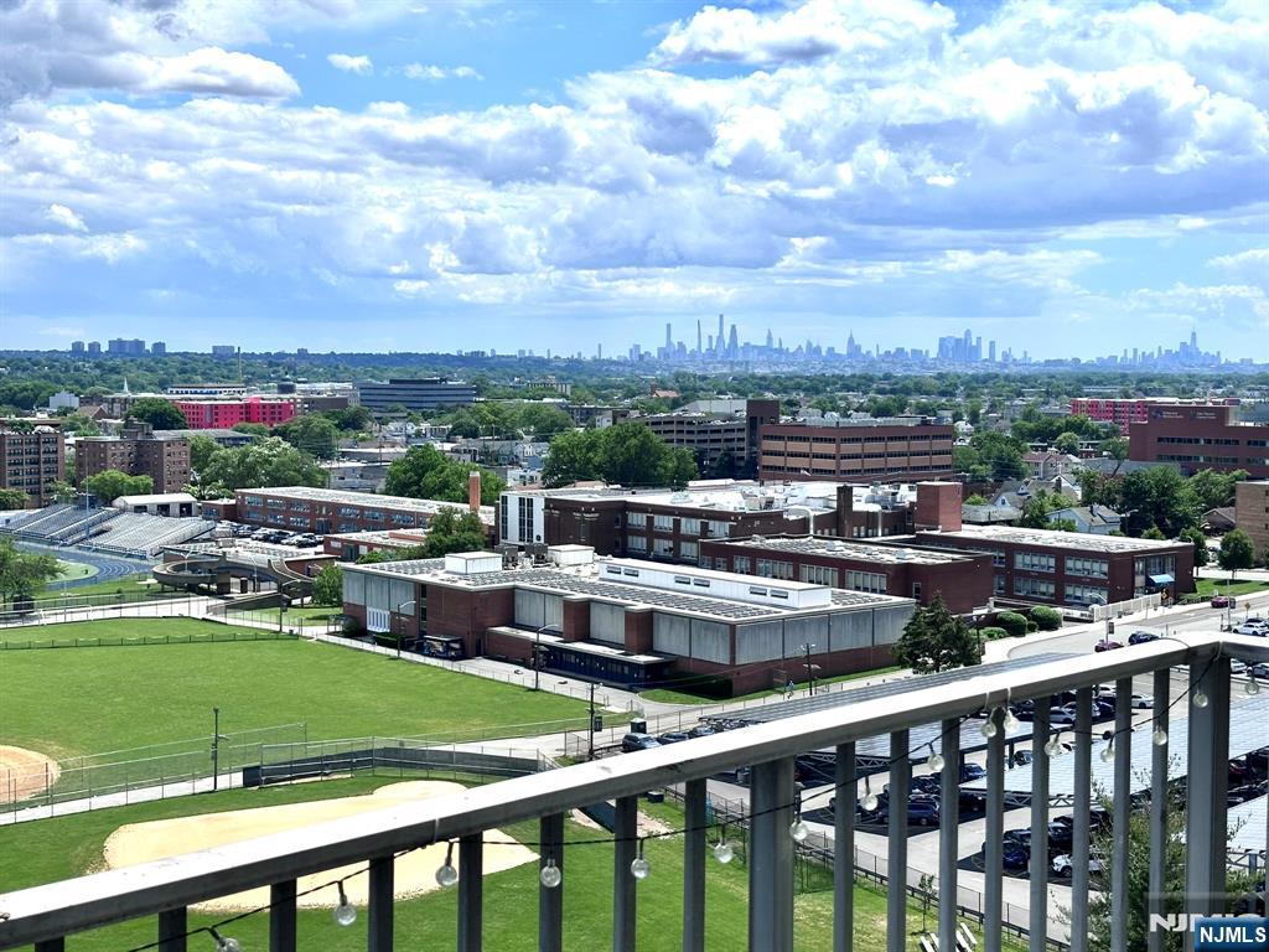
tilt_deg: -3.7
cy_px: 476
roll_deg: -0.1
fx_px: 1760
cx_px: 634
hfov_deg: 39.7
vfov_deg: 30.3
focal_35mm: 48
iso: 64
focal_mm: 6.86
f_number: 1.78
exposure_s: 1/6623
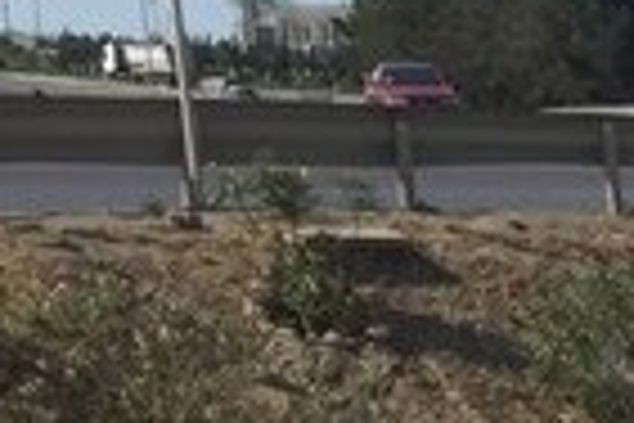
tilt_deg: -17.3
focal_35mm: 141
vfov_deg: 8.9
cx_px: 1412
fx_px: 2483
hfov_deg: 12.2
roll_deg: -2.2
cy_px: 979
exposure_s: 1/2475
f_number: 2.2
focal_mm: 4.15
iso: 32
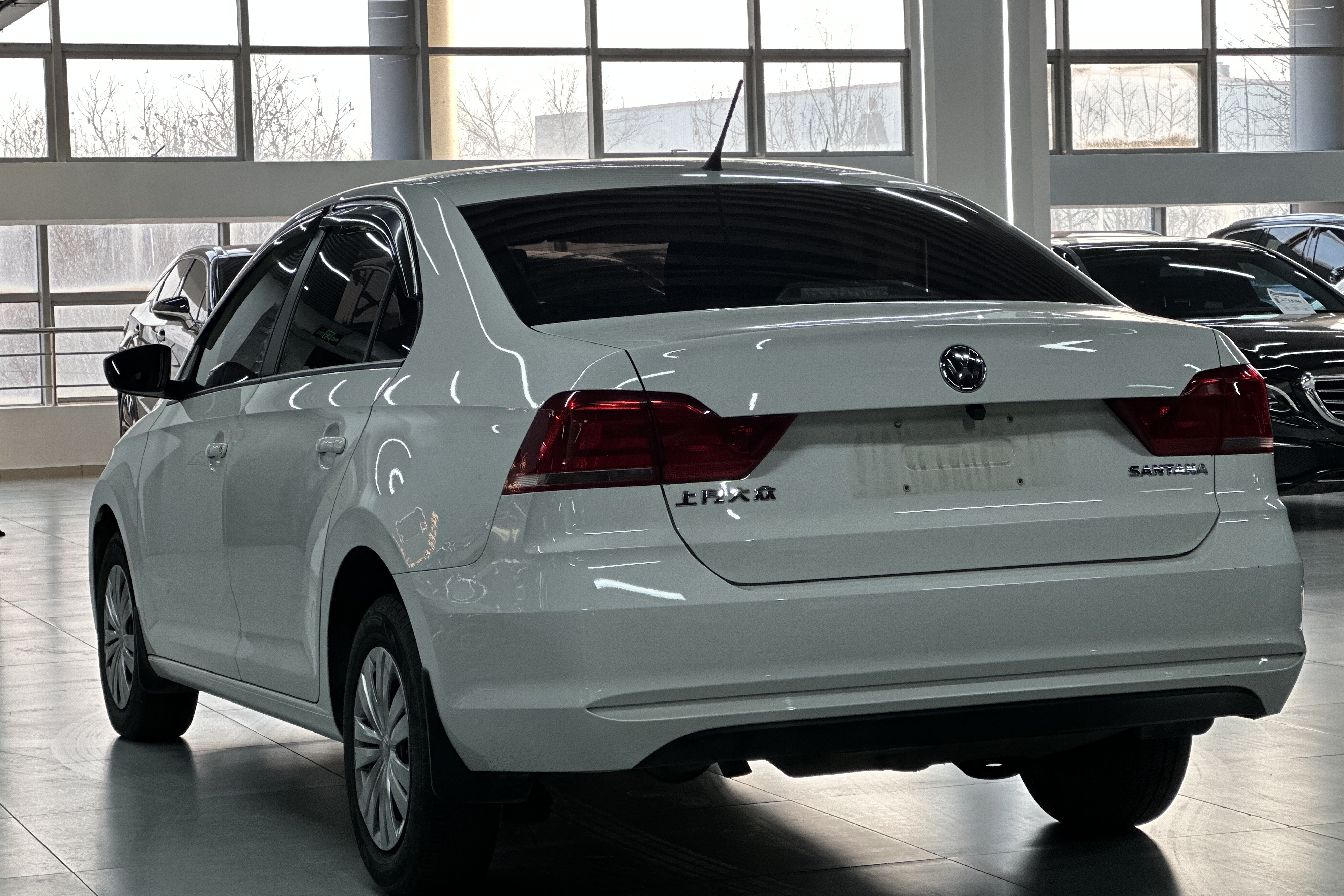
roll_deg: +1.8
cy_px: 418
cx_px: 669
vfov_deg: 16.9
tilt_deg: -1.6
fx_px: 3024
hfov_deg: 25.1
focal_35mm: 81
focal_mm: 9
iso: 125
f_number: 2.8
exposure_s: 1/100
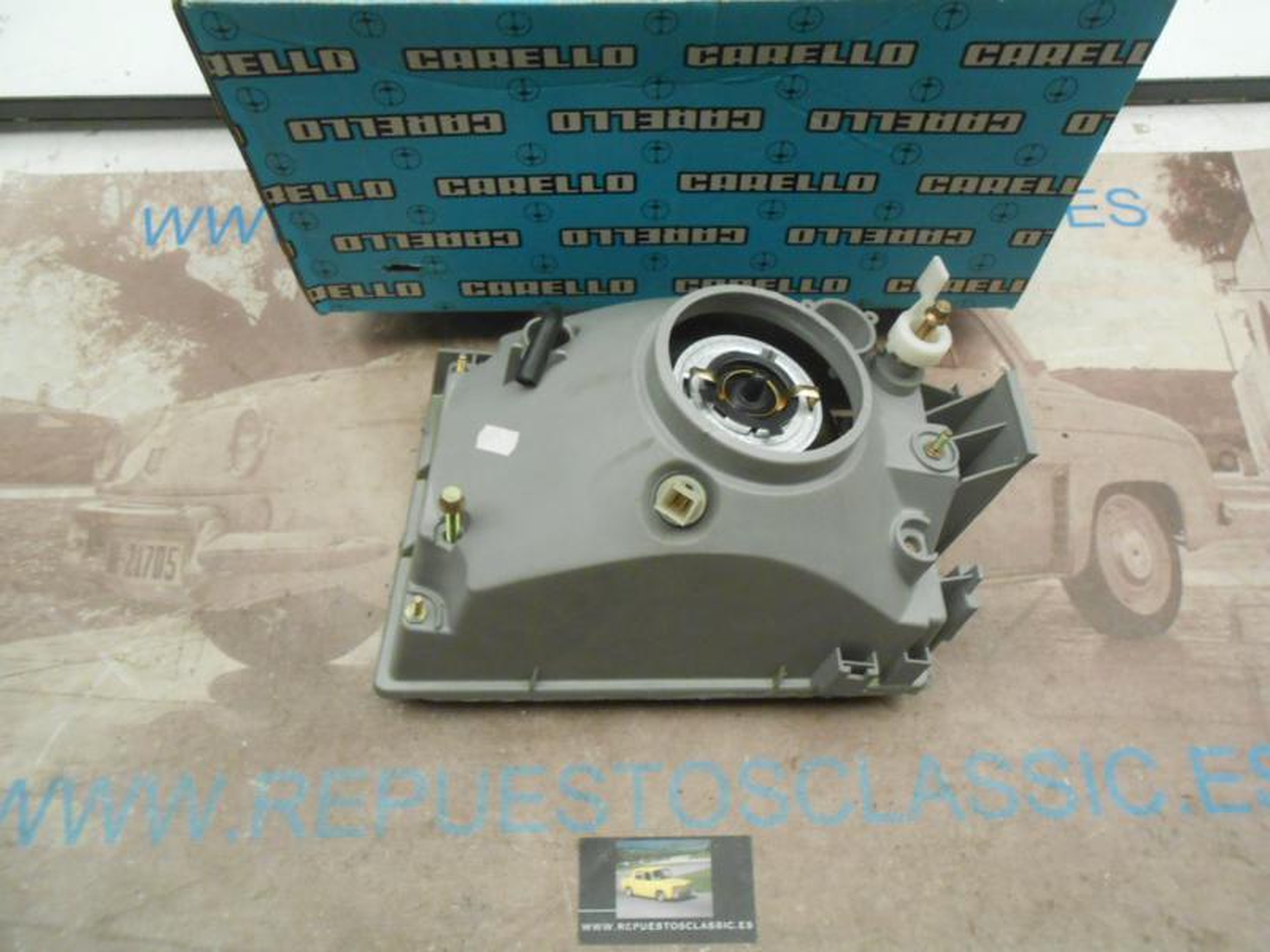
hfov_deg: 67.3
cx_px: 635
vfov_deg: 53.1
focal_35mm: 26
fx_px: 954
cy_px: 476
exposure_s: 1/25
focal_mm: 4.6
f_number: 3.5
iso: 400
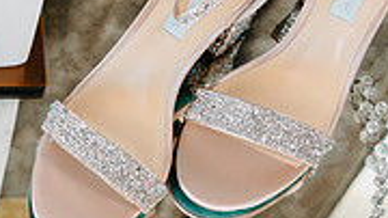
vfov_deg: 8.9
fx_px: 1388
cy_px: 192
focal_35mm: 135
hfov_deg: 15.1
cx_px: -131
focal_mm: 40
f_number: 5
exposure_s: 1/100
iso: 1000
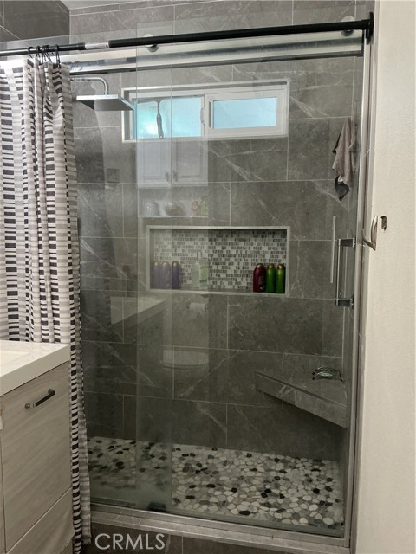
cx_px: 208
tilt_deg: -6.0
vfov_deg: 61.7
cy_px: 277
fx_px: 465
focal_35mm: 29
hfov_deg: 48.2
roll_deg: +0.4
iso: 200
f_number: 1.8
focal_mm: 3
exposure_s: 1/40
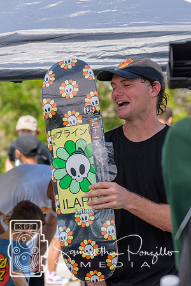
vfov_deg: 13.7
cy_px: 143
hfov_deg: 9.1
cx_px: 96
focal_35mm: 150
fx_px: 1194
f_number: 6.3
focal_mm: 100
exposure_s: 1/640
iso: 200
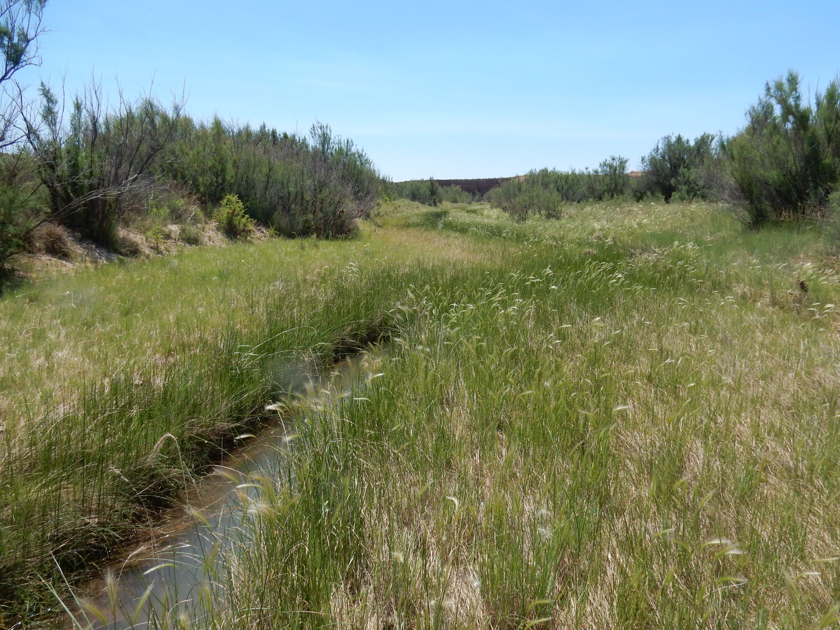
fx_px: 607
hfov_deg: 69.4
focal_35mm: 25
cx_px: 420
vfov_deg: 54.9
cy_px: 315
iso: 125
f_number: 3.7
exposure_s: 1/1250
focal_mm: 4.5
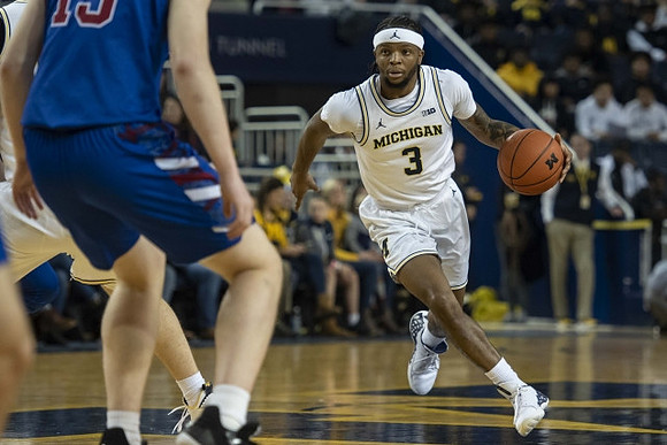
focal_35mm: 221
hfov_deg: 9.3
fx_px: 4099
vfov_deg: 6.2
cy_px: 204
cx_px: 405
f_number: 2.8
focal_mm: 140
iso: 1600
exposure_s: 1/1000
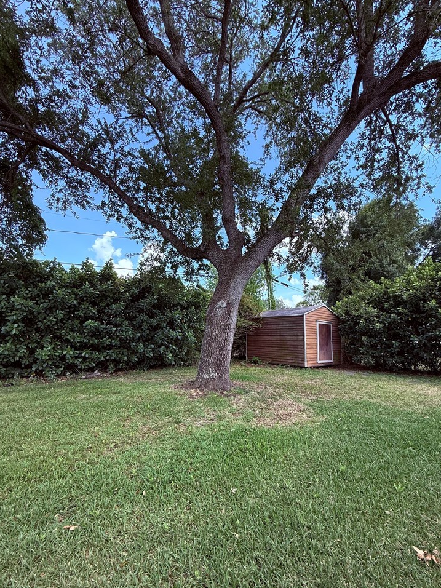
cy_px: 310
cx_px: 223
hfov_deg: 81.7
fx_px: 255
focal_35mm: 15
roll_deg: -0.7
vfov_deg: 98.1
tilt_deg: +7.3
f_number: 2.2
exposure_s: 1/312
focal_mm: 2.22
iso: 64
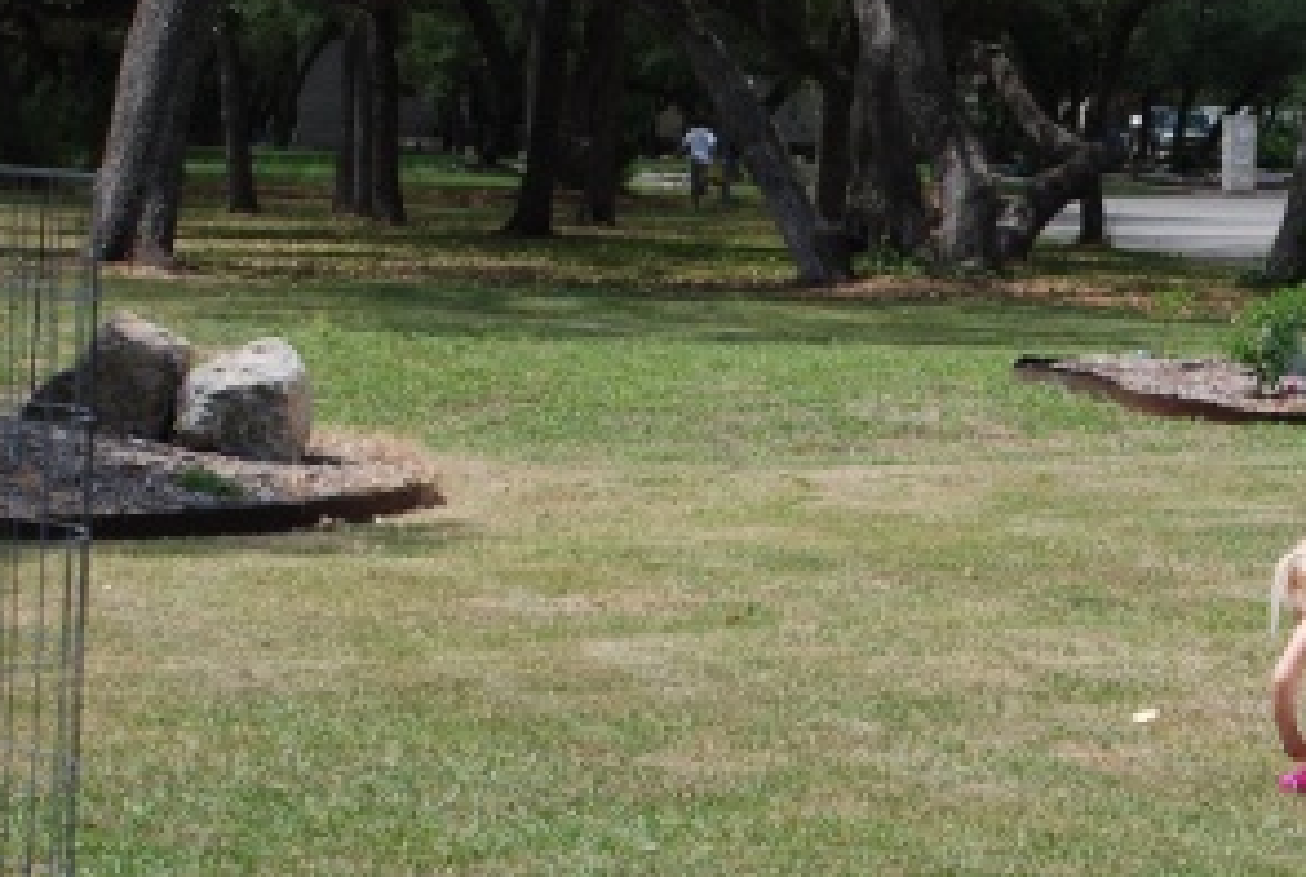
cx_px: 1333
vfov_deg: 10.6
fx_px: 4726
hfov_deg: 15.4
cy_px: 740
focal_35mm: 130
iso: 100
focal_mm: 40
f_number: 8
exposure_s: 1/250
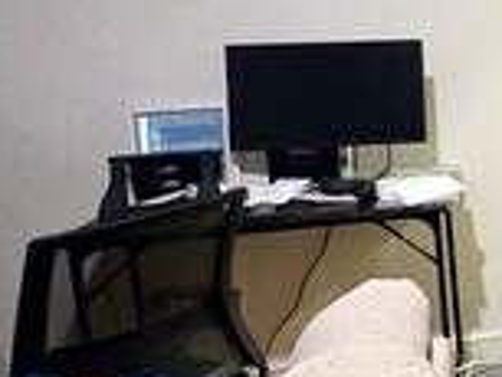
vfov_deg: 23.9
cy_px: 105
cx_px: 924
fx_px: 885
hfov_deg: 20.7
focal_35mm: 61
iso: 800
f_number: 2.2
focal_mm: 2.22
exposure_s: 1/40
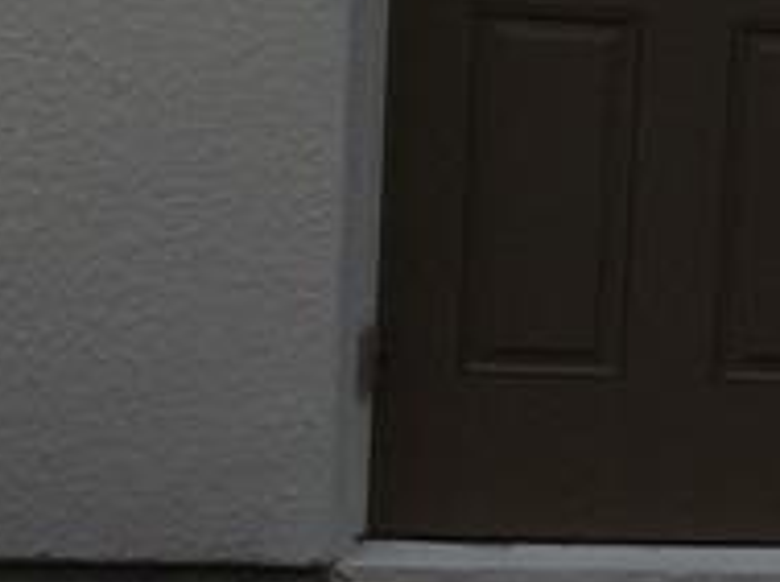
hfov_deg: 9.4
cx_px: 1816
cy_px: 194
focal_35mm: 190
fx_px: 4273
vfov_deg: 7.8
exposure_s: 1/272
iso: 50
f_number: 2.4
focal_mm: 4.28
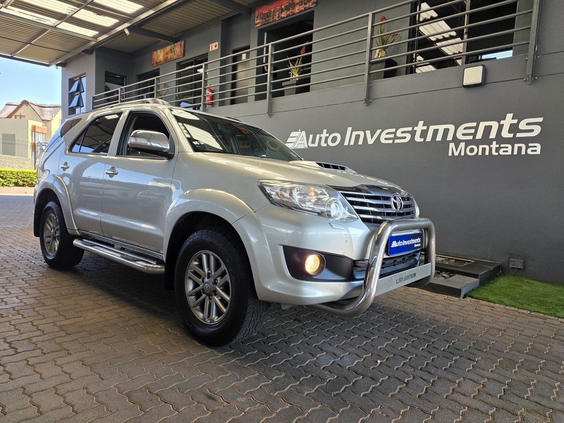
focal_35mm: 23
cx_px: 282
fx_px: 375
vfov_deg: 58.9
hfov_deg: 73.9
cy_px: 212
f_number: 1.7
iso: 50
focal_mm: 6.25
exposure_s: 1/359
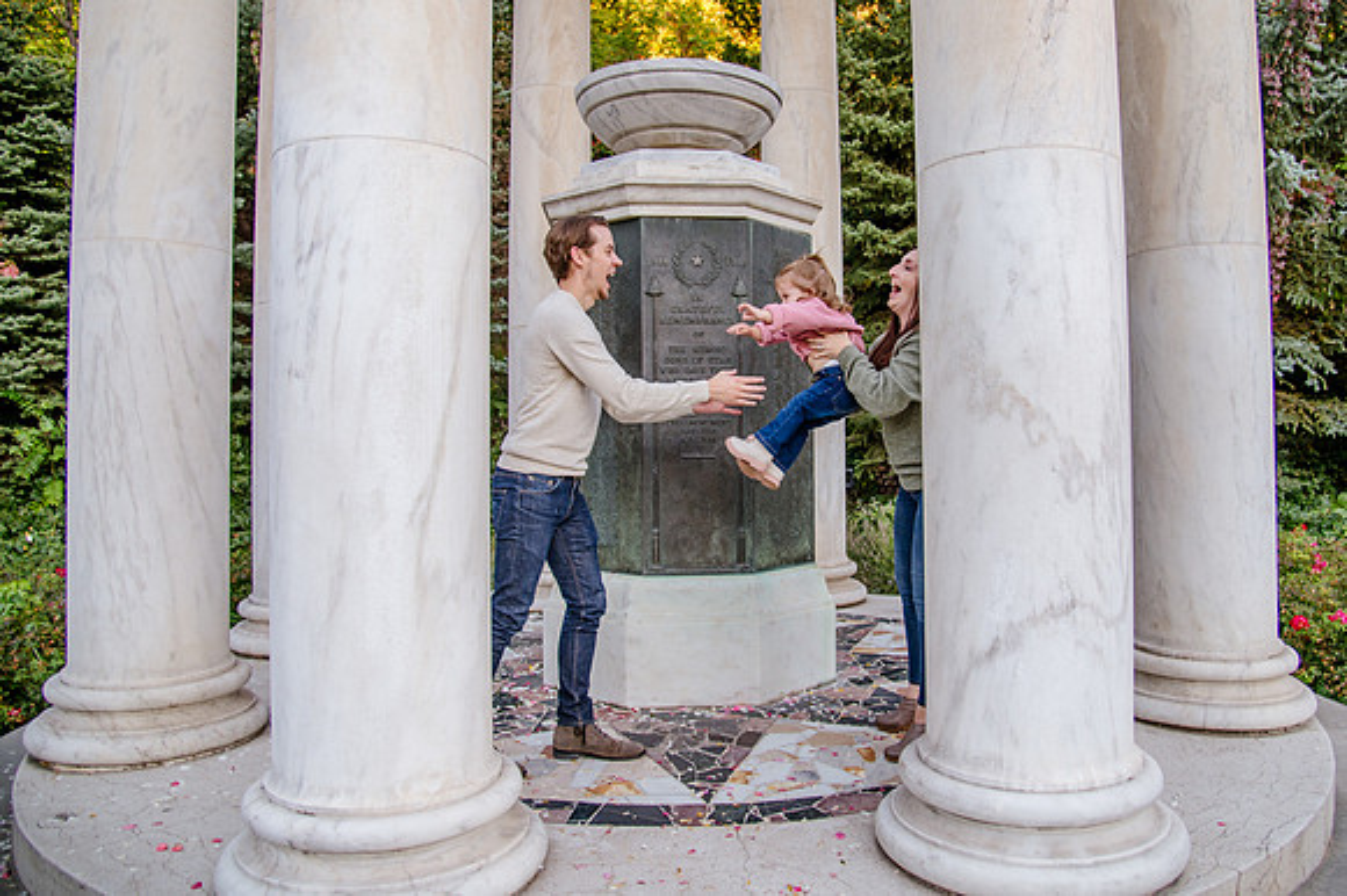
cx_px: 731
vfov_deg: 49.2
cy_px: 410
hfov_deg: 68.9
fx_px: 979
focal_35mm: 26
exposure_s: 1/160
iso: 500
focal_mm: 24
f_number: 4
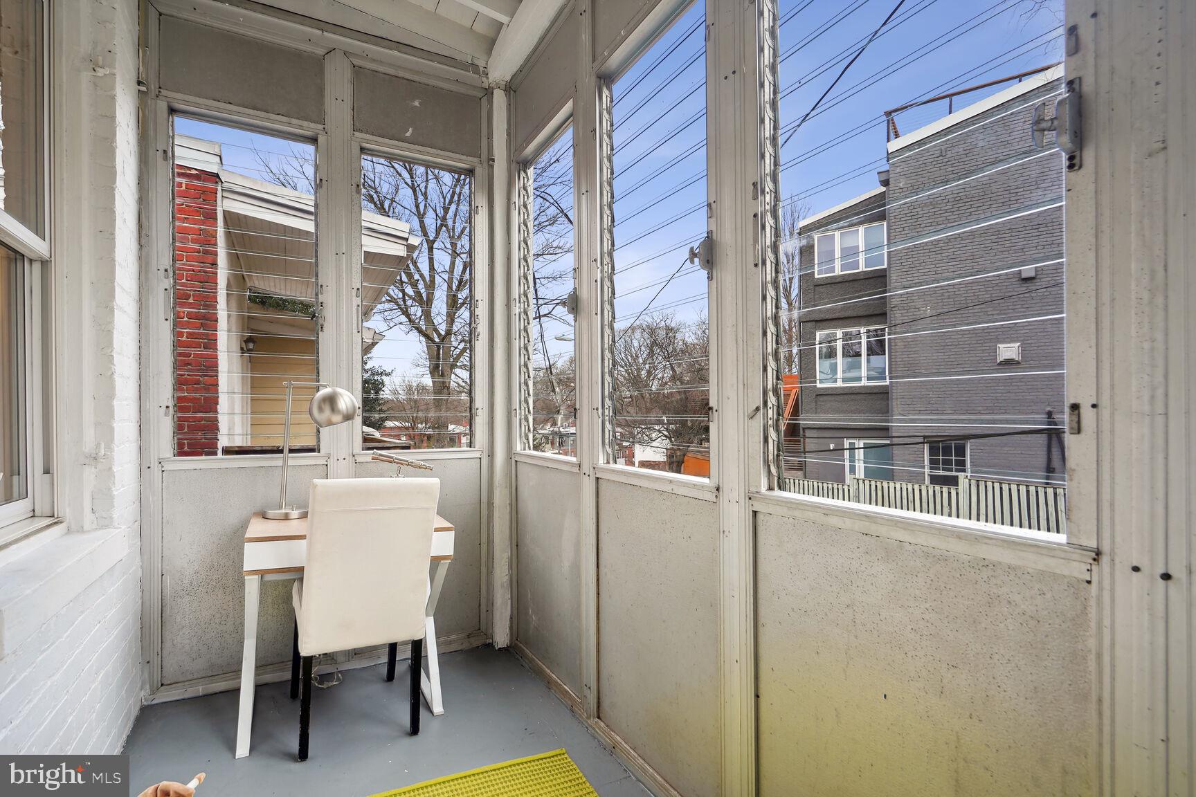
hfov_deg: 96.7
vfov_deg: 73.7
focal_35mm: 16
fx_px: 532
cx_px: 598
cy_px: 398
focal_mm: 16
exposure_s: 1/3.33
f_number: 8
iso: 200
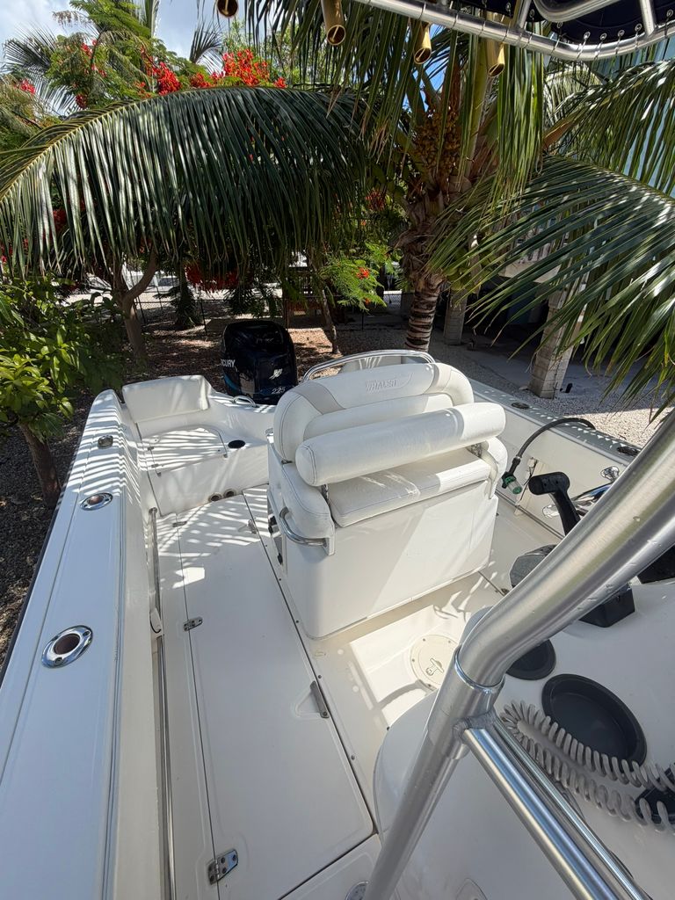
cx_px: 338
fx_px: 364
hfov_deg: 85.7
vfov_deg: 102.1
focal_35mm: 14
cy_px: 450
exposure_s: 1/799
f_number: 2.2
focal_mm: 2.22
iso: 25
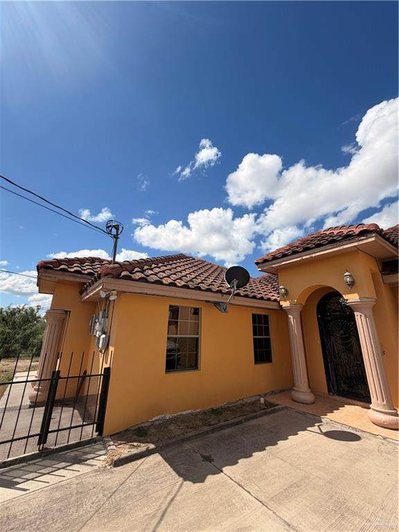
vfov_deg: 102.1
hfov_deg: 85.7
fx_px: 215
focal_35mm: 14
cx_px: 200
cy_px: 266
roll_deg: -1.7
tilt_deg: +18.8
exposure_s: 1/1399
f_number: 2.2
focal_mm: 2.22
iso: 20
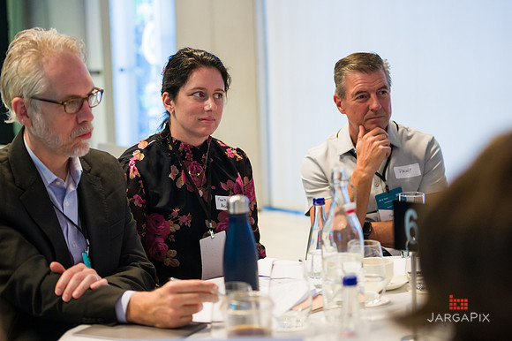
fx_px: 1055
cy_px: 171
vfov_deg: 18.4
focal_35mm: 74
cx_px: 257
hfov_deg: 27.3
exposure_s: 1/200
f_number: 3.2
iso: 3200
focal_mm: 70
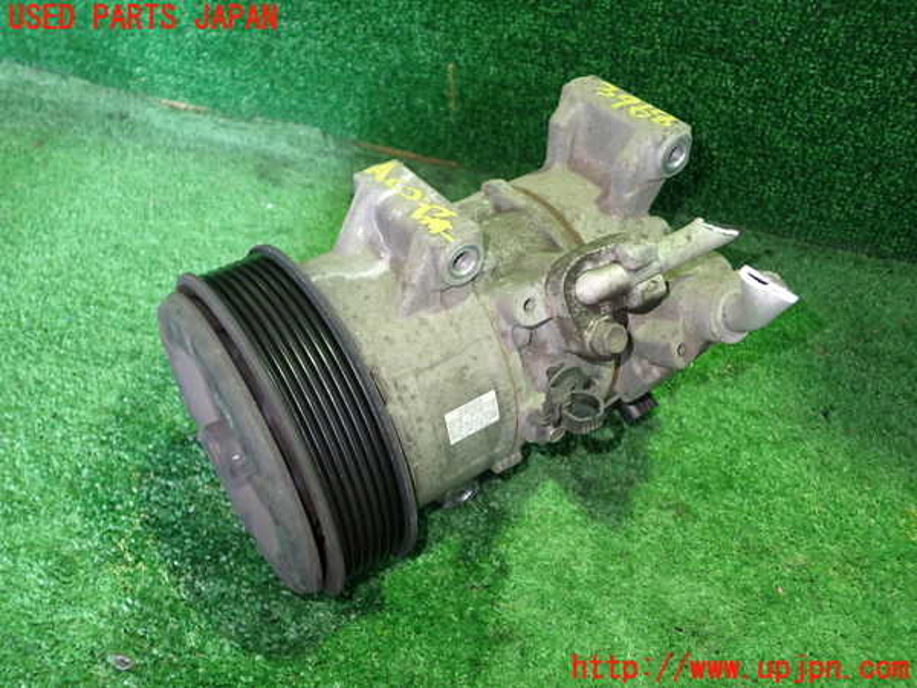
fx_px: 795
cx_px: 458
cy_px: 344
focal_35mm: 30
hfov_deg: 60.0
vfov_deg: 46.8
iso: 640
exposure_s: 1/30
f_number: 2.3
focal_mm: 5.4
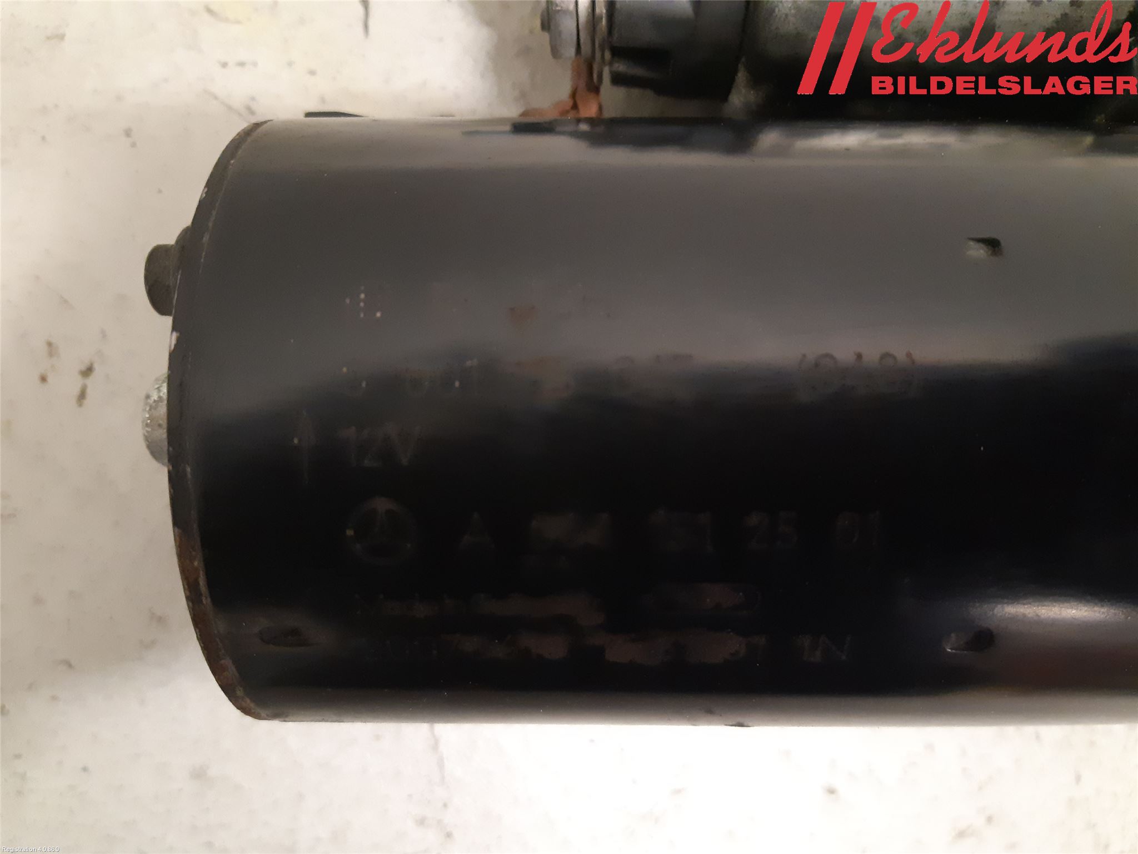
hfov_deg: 67.3
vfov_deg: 53.1
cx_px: 569
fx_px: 855
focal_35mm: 26
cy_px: 427
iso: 400
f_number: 1.7
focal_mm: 3.93
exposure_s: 1/25
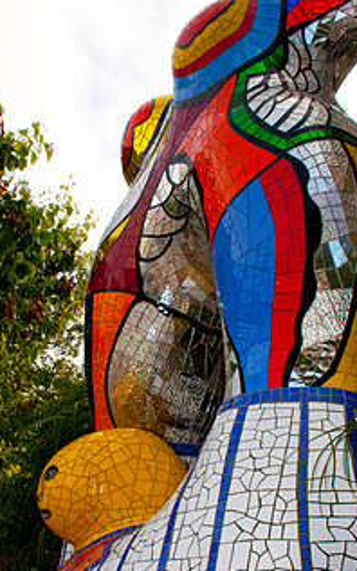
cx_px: 156
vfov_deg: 50.0
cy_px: 346
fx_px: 607
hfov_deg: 32.7
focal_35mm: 39
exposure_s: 1/200
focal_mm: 18
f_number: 10
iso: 200
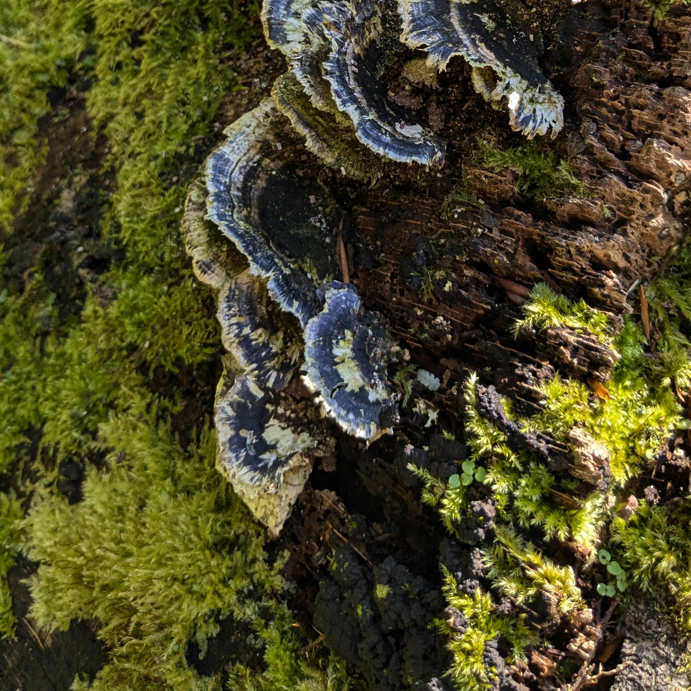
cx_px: 351
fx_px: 1061
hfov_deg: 36.1
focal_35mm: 47
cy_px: 29
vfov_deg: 33.5
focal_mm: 4.38
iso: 45
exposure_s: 1/709
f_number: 1.73
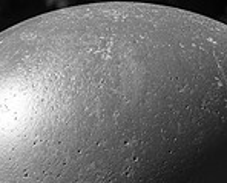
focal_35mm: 1037
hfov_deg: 1.9
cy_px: 206
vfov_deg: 1.5
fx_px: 6981
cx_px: 177
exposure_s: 1/400
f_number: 6.3
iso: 100
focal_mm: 160
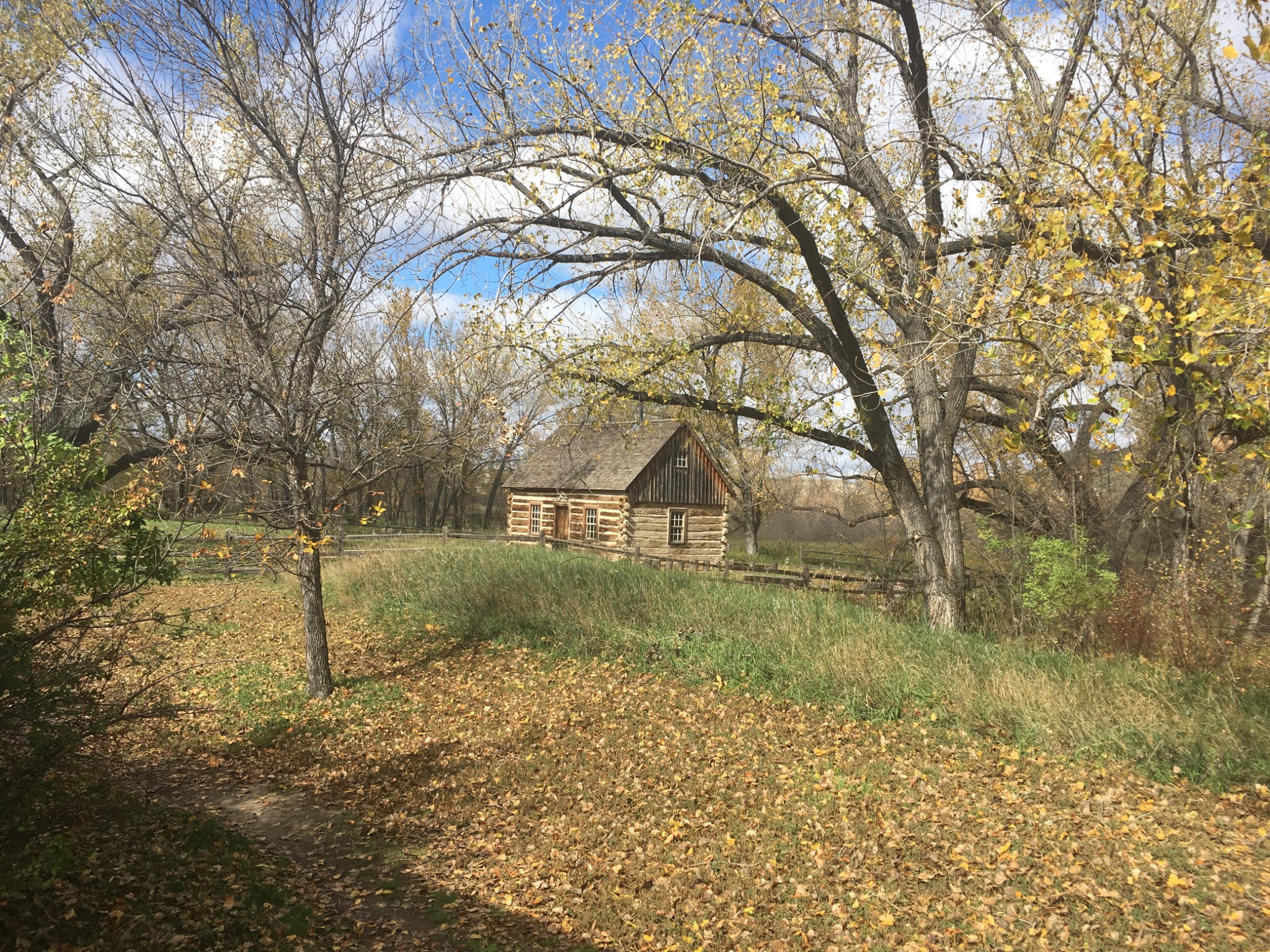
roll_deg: -2.9
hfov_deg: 61.7
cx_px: 635
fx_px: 1064
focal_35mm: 29
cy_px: 476
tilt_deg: -0.2
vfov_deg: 48.2
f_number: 2.2
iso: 25
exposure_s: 1/1241
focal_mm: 4.15
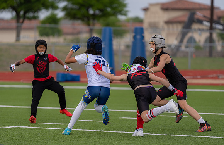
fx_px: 1456
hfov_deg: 8.8
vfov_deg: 5.7
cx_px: 103
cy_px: 81
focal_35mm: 236
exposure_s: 1/1250
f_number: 2.8
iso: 100
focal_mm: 200
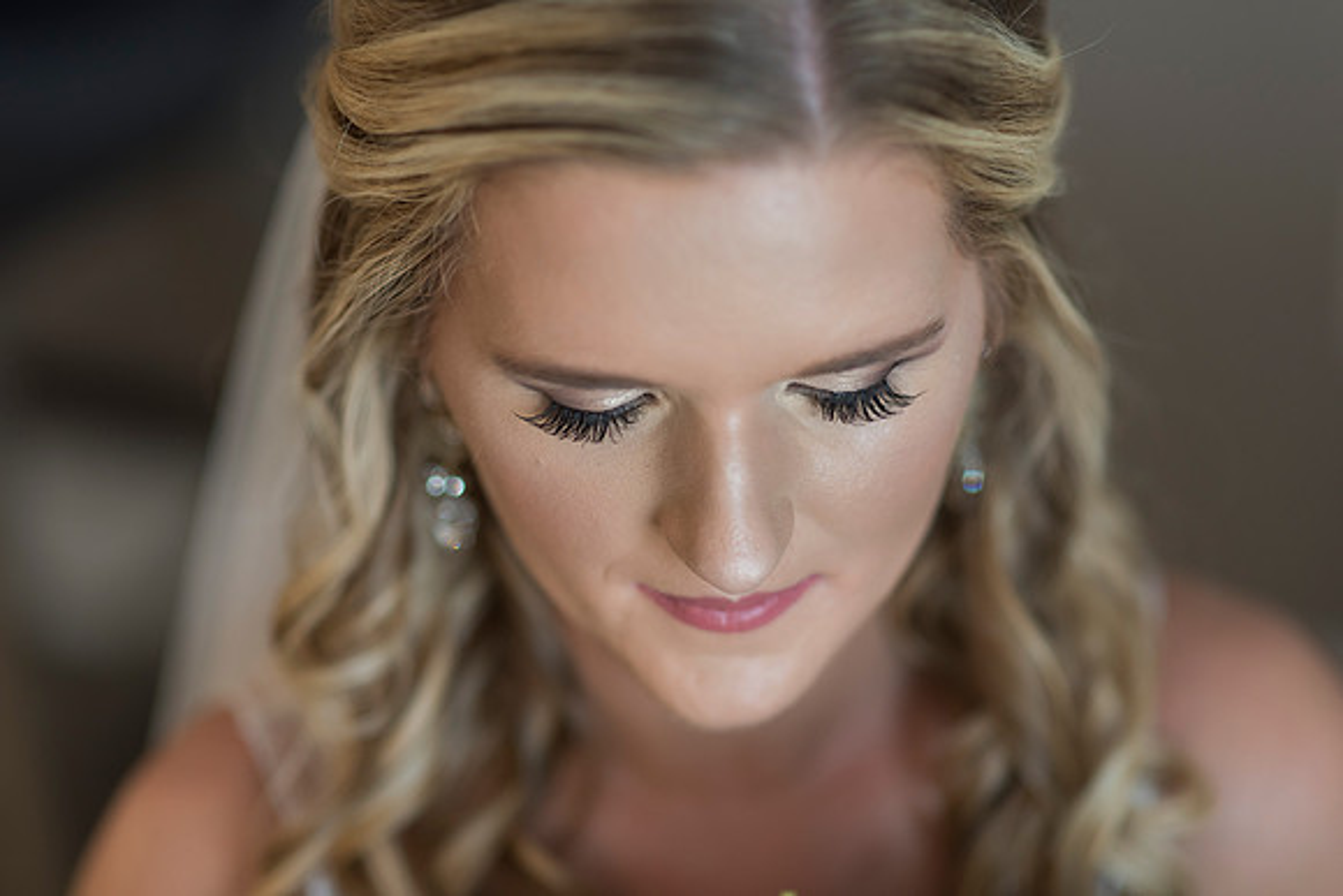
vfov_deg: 16.1
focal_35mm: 85
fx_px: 3172
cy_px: 448
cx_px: 672
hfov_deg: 23.9
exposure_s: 1/250
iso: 400
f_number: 1.6
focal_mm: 85
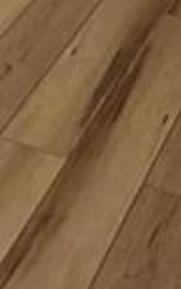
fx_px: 1220
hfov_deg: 8.0
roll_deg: +0.7
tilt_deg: -8.6
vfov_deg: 11.4
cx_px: -226
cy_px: -391
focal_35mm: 155
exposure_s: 1/120
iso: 320
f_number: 2.2
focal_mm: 2.22
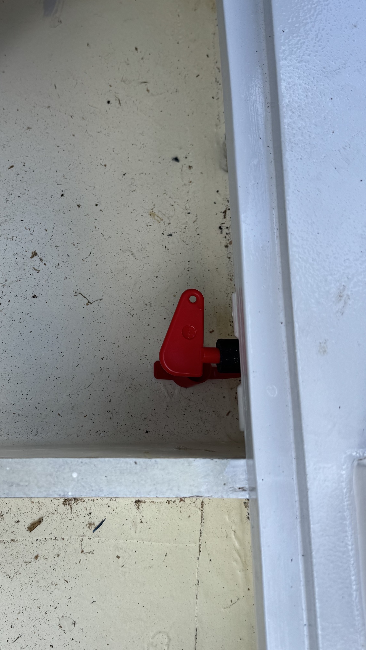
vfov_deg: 54.0
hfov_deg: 31.4
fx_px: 638
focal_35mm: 37
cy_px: 300
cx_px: 91
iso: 80
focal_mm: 6.76
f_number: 1.78
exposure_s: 1/925
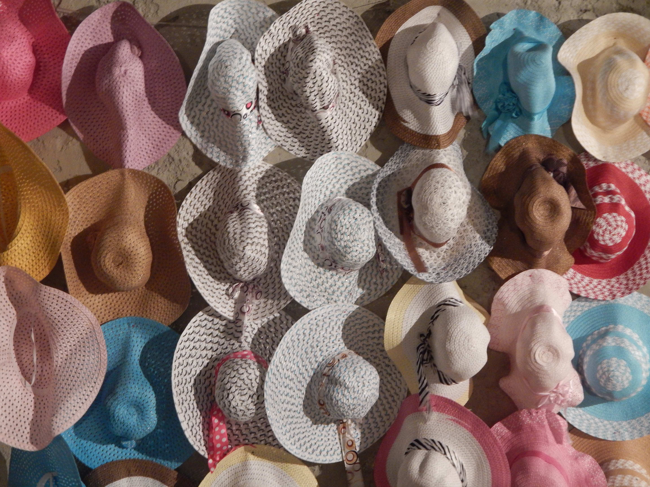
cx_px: 325
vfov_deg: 33.6
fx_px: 807
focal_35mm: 43
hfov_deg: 43.9
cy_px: 244
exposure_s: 1/8
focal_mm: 7.7
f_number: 3.6
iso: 560
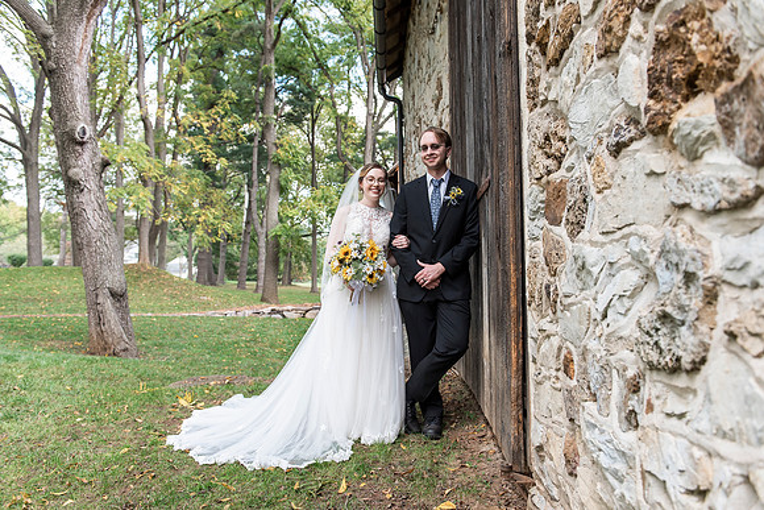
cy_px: 255
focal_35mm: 32
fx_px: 672
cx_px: 382
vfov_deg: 41.6
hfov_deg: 59.2
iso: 400
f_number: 4
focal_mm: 31
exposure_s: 1/320
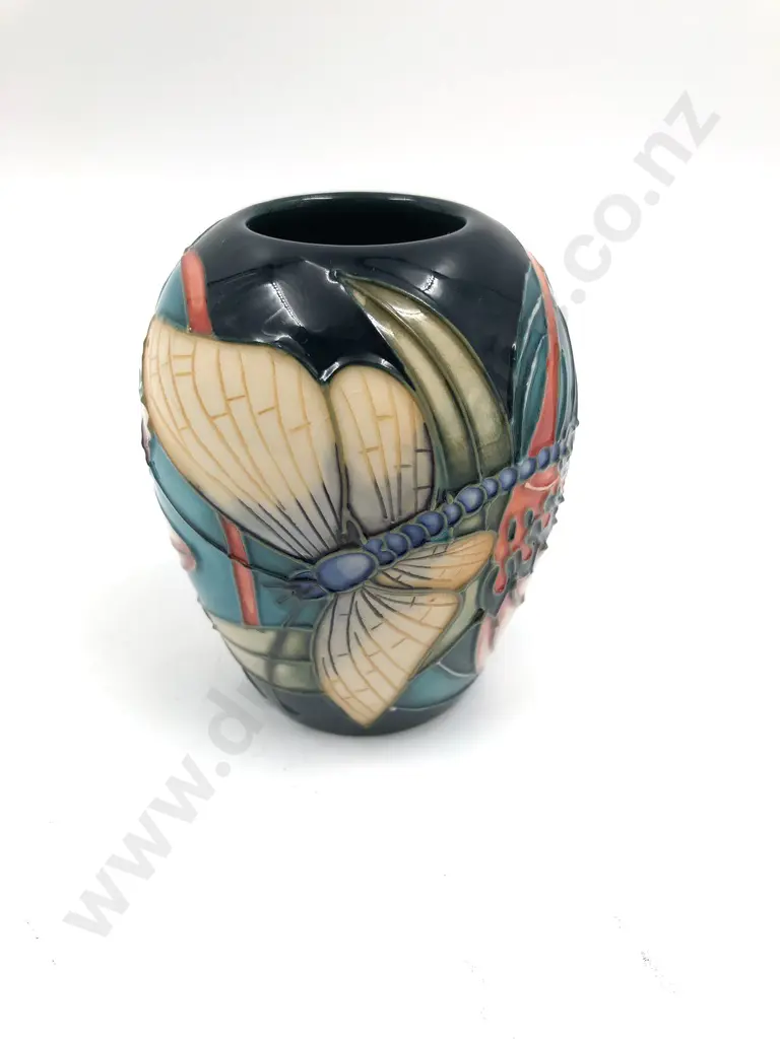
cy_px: 520
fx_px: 841
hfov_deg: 49.7
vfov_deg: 63.4
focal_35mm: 28
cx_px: 390
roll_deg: +0.7
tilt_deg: -30.4
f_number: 1.8
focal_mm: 3.99
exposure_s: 1/261
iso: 20
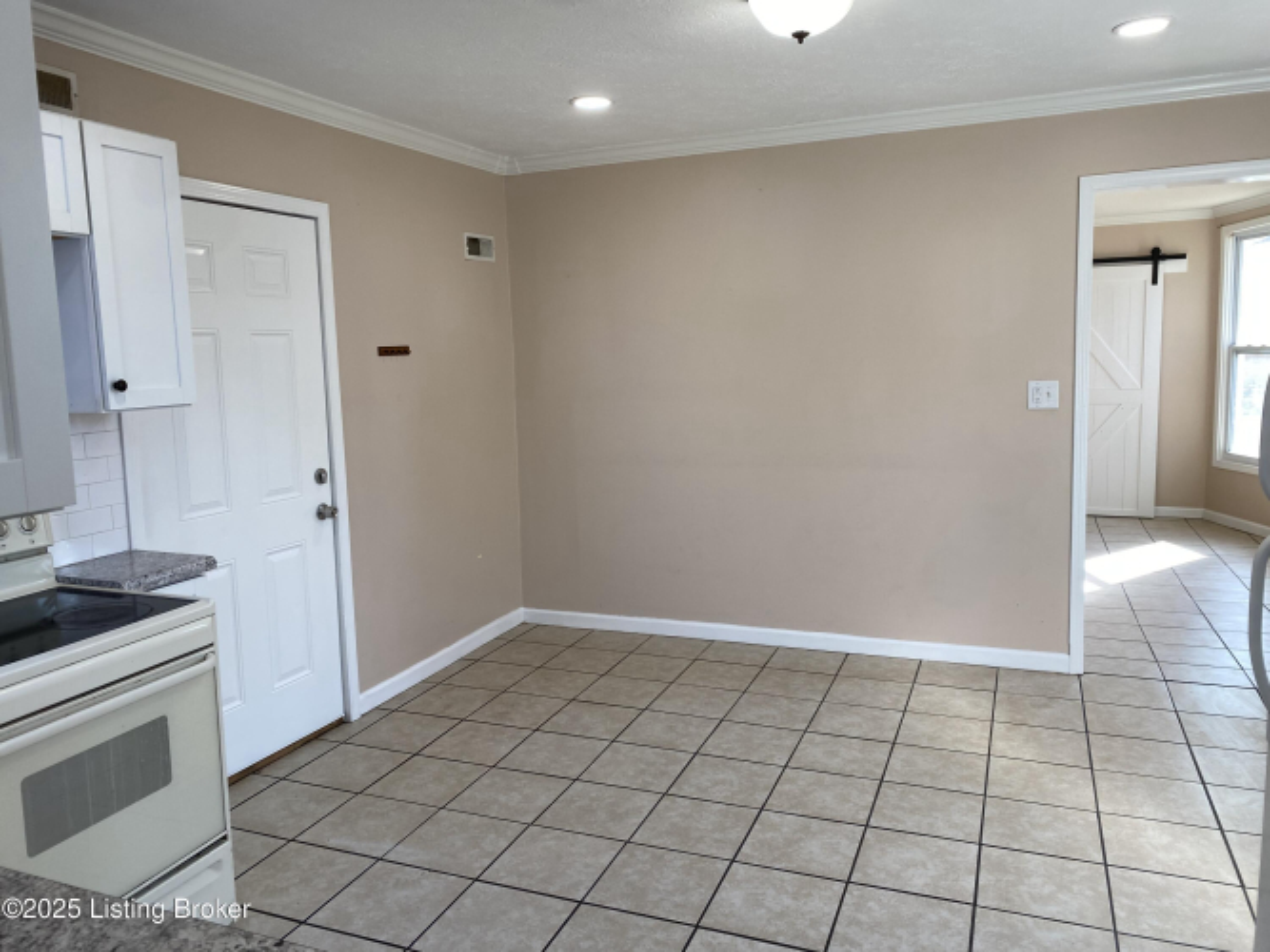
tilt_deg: -10.9
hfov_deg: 67.3
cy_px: 476
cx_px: 635
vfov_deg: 53.0
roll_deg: +0.1
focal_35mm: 26
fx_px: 954
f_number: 1.8
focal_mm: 4.25
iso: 40
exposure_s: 1/120
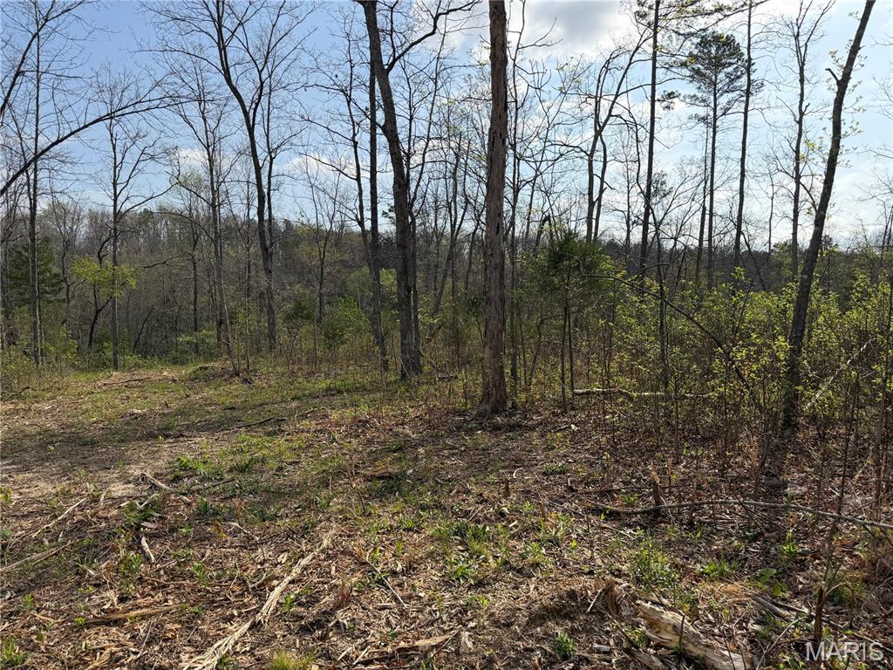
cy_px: 335
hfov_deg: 71.6
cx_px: 446
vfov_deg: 56.8
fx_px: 619
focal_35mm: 24
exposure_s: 1/7353
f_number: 1.78
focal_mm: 6.76
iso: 100
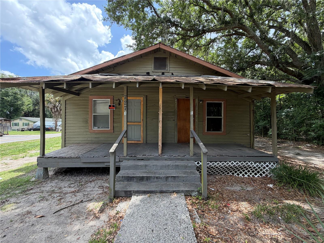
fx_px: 131
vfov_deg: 85.7
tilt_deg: +0.9
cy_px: 122
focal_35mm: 14
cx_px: 162
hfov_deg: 102.1
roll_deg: +0.6
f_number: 2.2
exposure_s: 1/240
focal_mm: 2.22
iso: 40
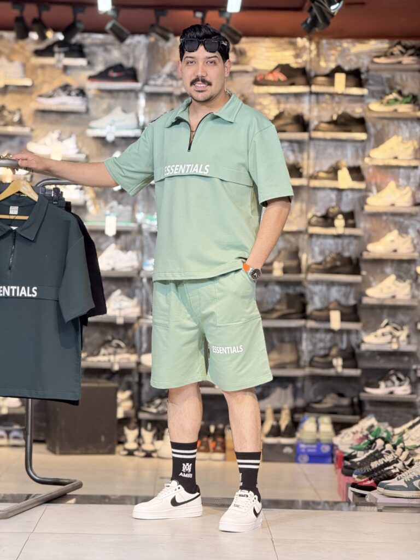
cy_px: 280
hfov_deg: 12.3
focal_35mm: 120
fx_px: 1941
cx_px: 210
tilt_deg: -0.6
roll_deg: -1.7
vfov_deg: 16.4
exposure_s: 1/100
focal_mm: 15.66
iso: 320
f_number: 2.8
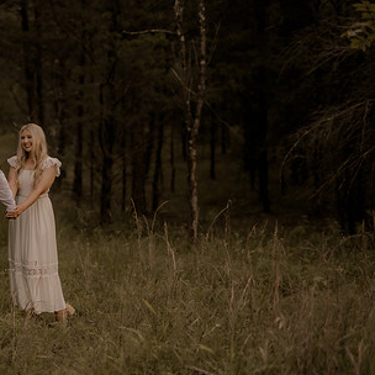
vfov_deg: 21.4
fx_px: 993
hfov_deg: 20.9
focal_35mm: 81
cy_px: 182
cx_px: 36
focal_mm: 50
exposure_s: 1/320
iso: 200
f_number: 2.2
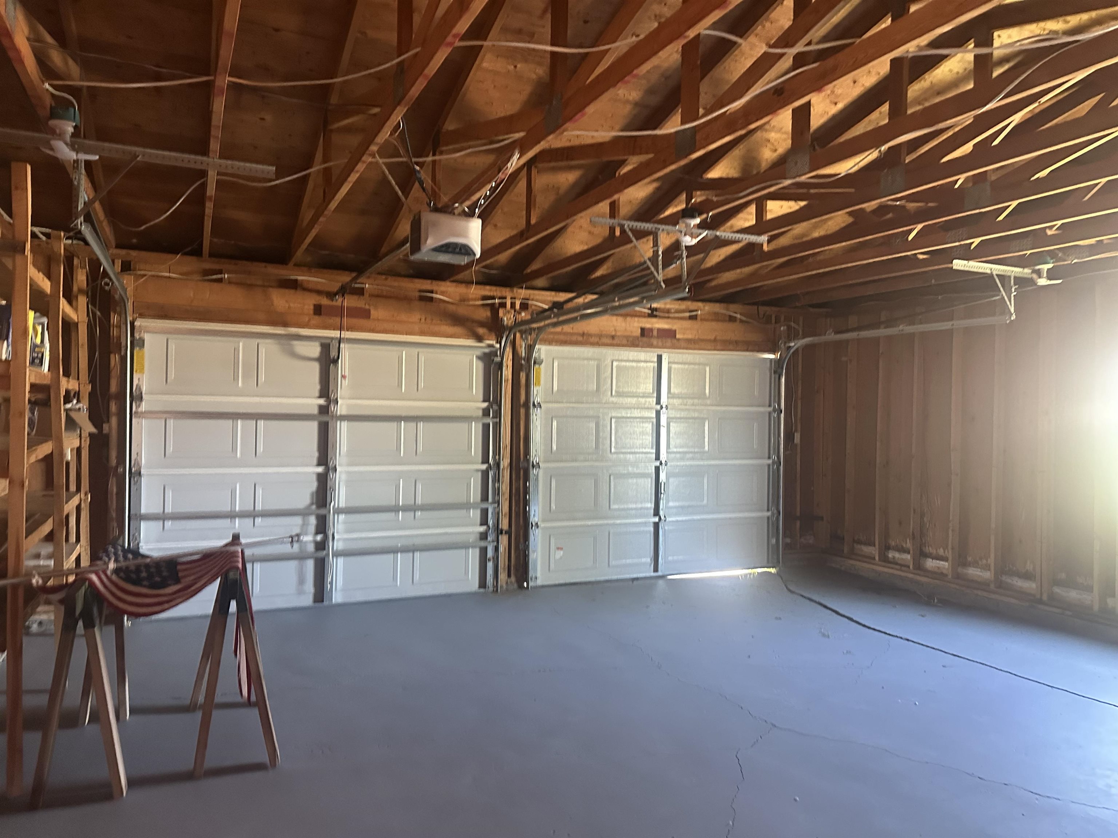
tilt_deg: +2.0
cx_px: 559
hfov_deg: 71.6
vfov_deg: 56.8
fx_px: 775
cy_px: 419
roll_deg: -0.9
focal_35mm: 24
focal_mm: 6.86
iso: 640
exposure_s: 1/60
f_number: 1.78
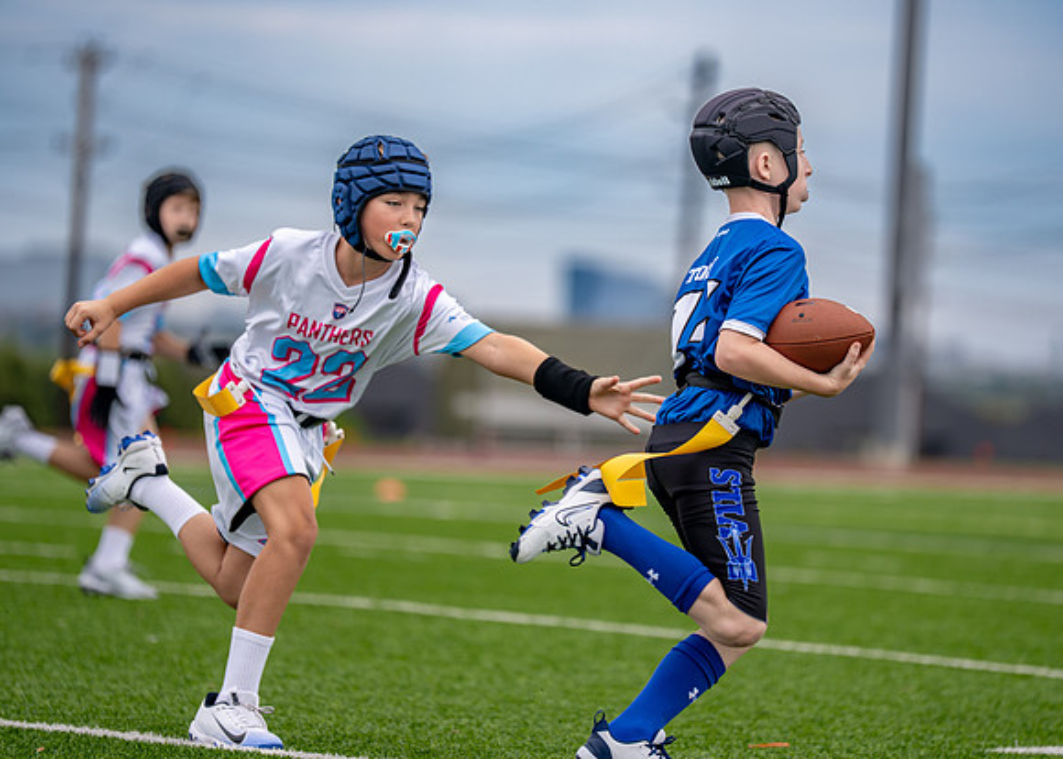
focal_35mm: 186
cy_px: 377
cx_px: 576
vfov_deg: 7.7
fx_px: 5623
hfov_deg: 10.8
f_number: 2.8
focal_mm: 175
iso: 100
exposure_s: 1/2000
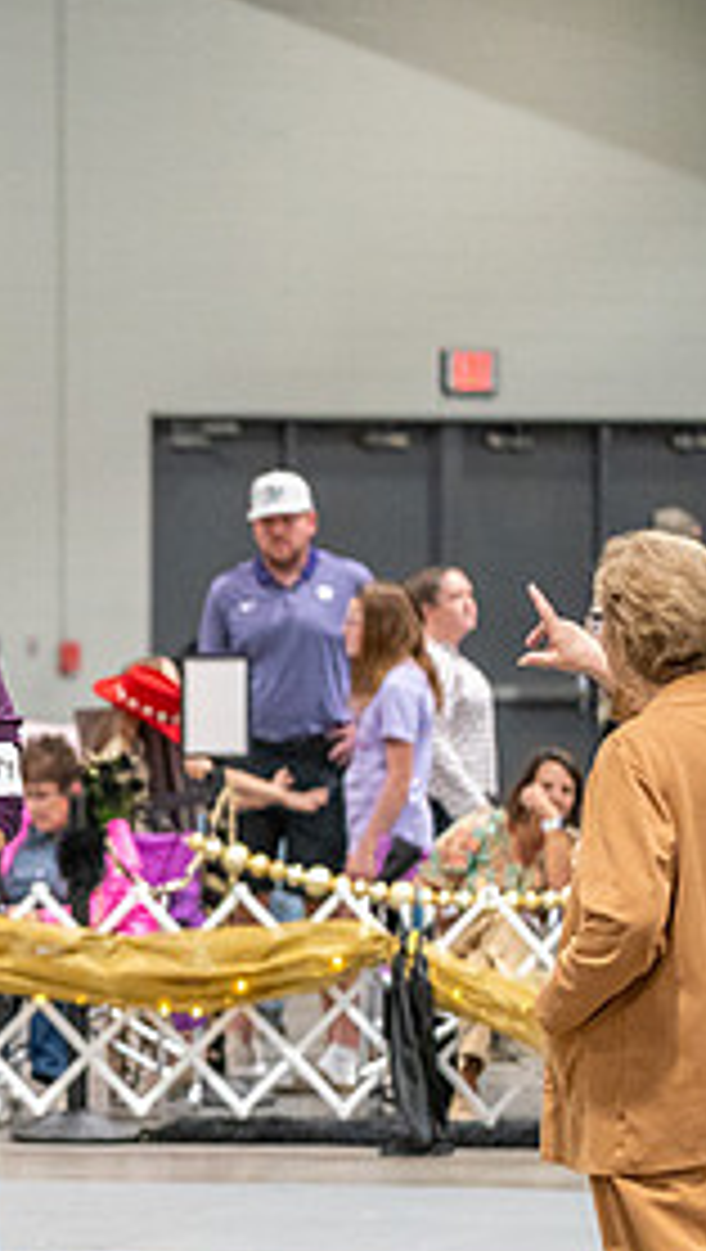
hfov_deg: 4.6
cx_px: -571
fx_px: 8693
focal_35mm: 262
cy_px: 821
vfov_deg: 8.2
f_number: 2.8
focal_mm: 120
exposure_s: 1/250
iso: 6400
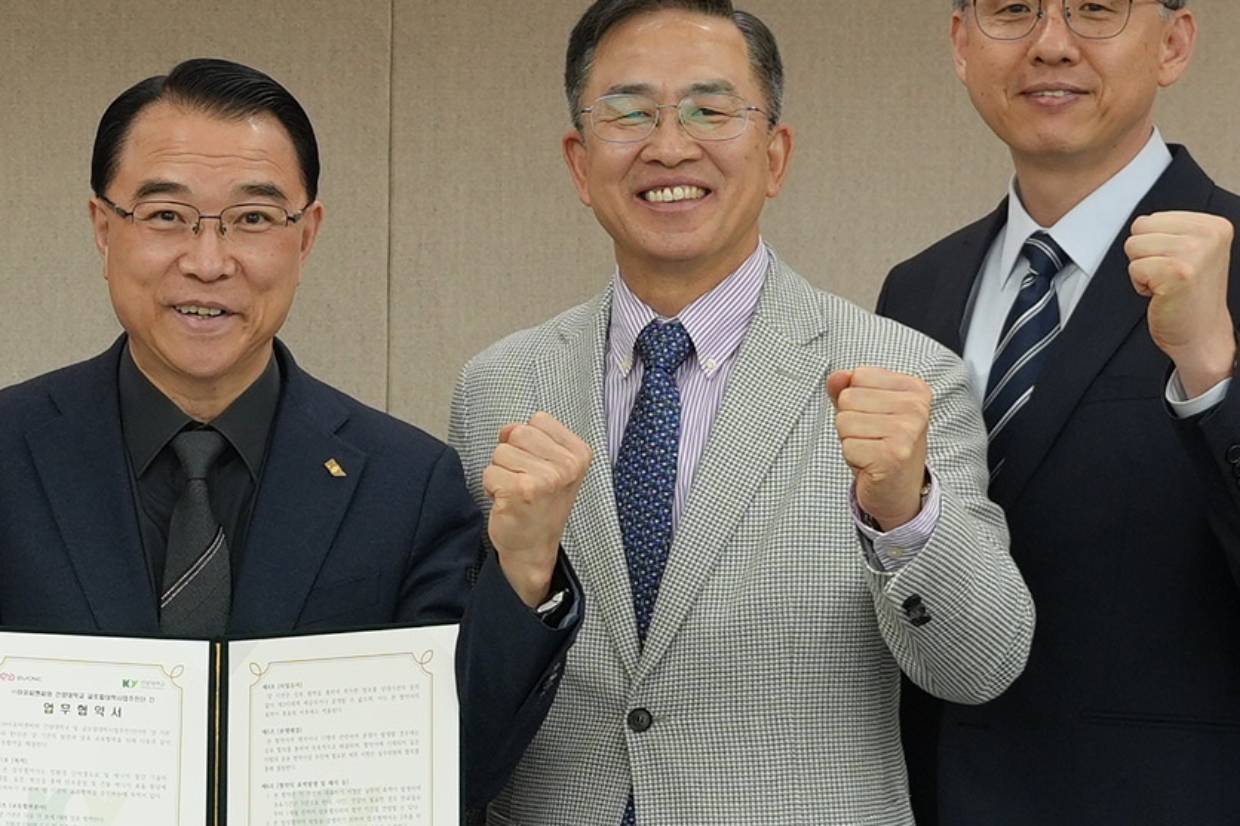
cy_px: 353
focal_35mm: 130
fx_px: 4477
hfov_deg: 15.3
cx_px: -174
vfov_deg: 10.5
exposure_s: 1/160
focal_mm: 31
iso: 500
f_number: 4
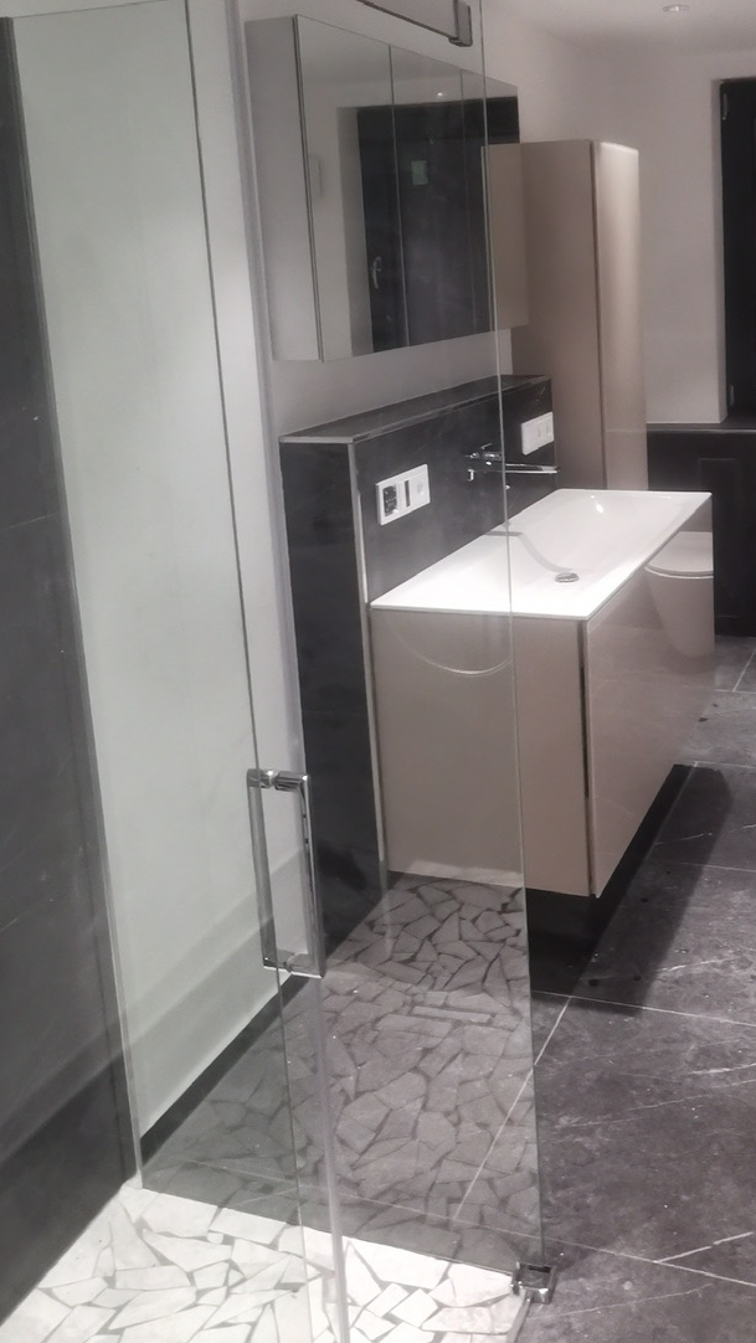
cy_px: 453
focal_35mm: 33
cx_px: 603
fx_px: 1175
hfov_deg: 34.6
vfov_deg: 58.2
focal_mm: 2.35
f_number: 2.2
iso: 200
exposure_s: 1/33.3
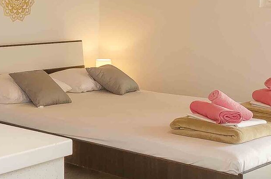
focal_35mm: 68
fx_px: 511
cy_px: 10
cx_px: -141
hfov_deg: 23.5
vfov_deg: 19.5
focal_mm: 10
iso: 125
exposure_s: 1/30
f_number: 7.1
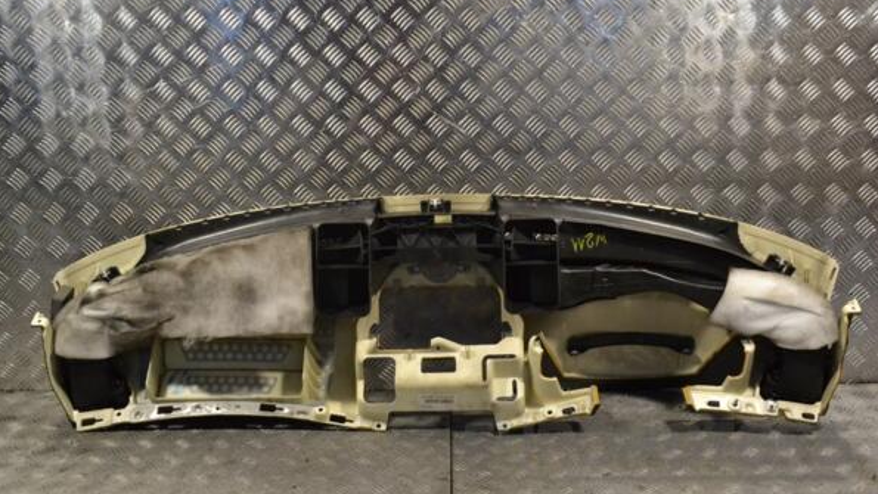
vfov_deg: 31.2
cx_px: 437
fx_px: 885
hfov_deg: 52.8
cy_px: 248
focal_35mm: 38
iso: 3200
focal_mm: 24
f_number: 10
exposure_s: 1/400
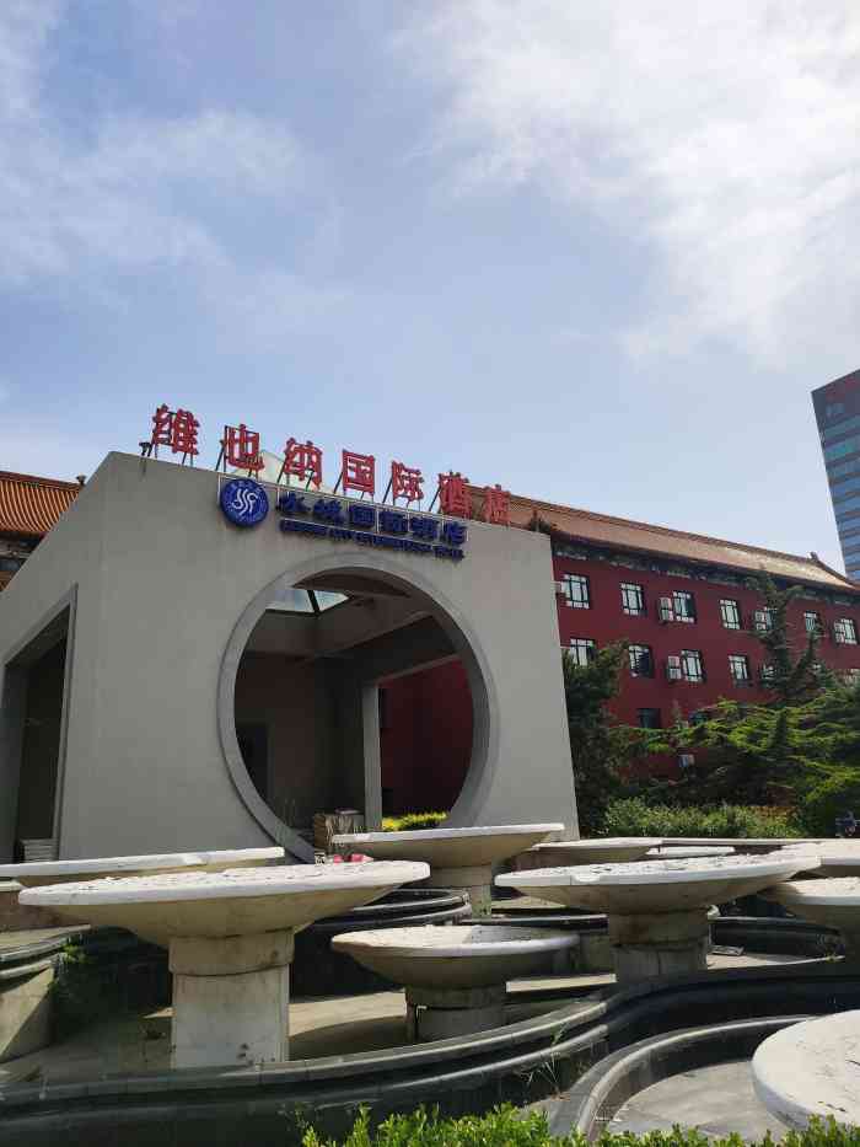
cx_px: 430
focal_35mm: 26
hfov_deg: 53.1
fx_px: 861
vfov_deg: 67.3
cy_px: 574
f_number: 1.75
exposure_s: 1/3333
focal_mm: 4.75
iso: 112
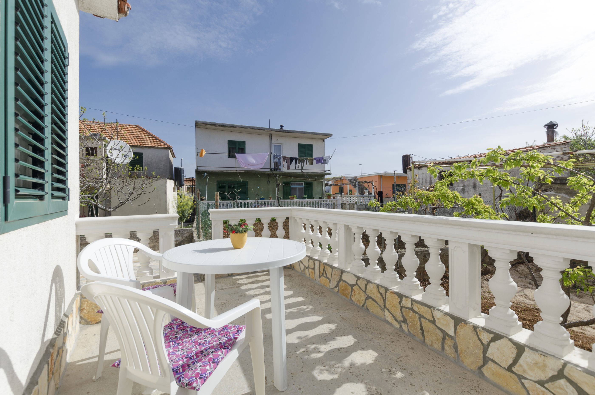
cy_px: 198
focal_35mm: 15
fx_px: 247
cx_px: 298
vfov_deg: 77.1
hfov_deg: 100.5
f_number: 8
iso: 100
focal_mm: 10
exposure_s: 1/400
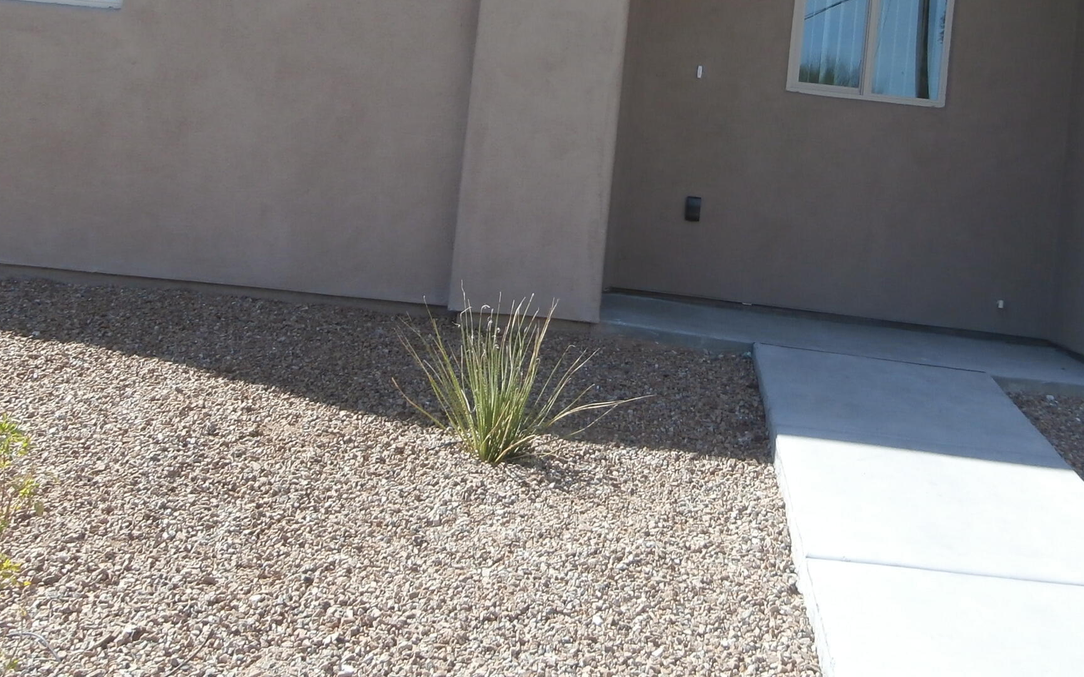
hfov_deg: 45.2
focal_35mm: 44
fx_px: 1300
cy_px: 66
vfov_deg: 28.1
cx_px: 619
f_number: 3
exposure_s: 1/640
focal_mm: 4.2
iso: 100
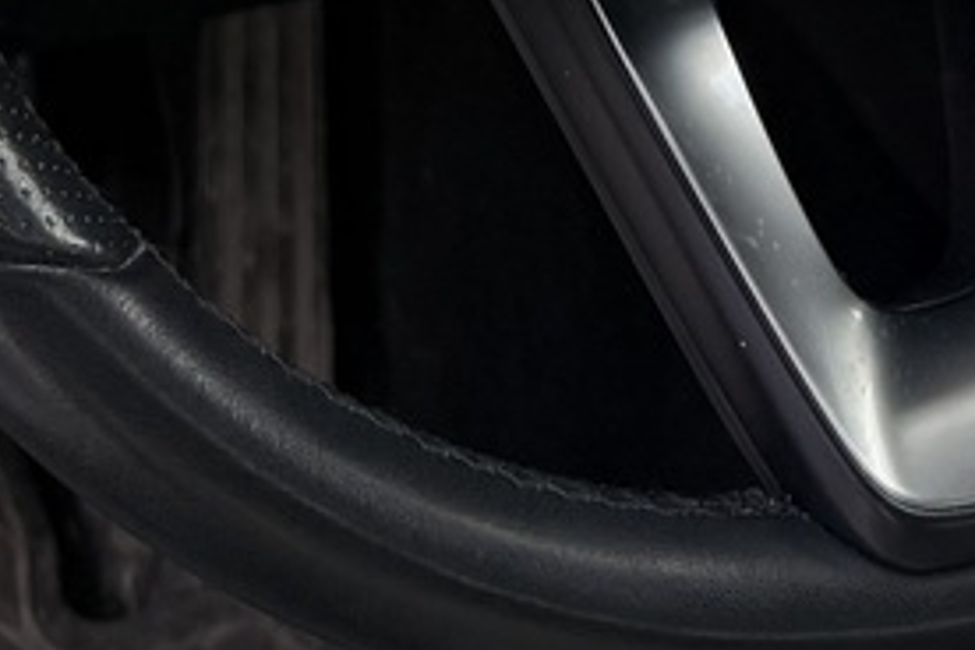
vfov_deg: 9.1
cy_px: -1102
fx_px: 3521
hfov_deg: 15.6
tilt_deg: -15.4
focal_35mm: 130
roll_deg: -4.4
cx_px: 876
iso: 80
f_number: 1.78
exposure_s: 1/632
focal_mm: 6.76
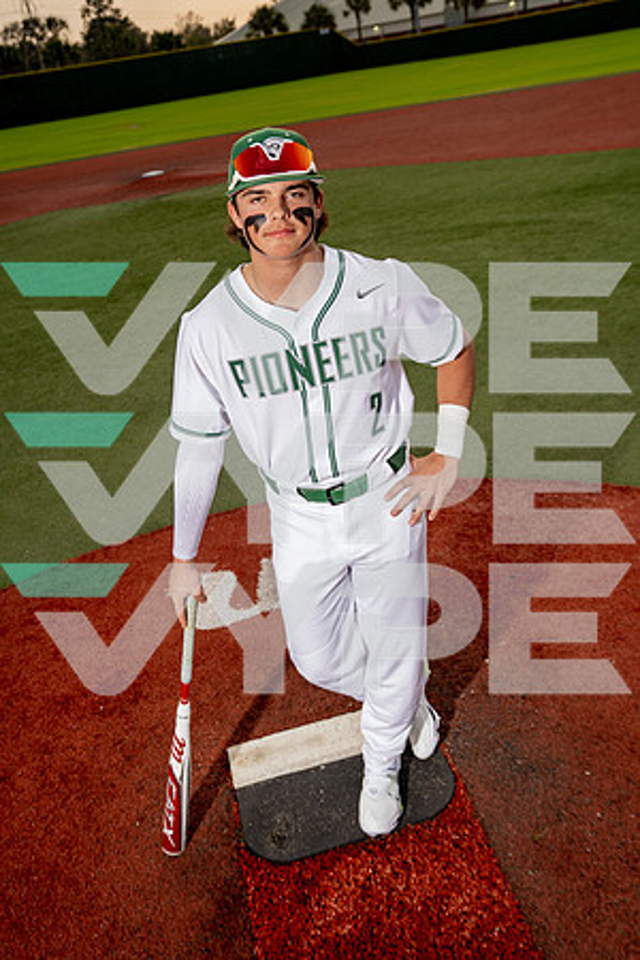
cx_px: 320
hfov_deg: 40.0
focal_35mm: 33
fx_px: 880
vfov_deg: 57.2
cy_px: 480
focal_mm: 33
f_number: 5.6
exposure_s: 1/250
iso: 250
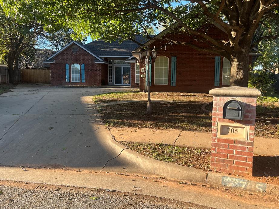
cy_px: 104
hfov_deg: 61.6
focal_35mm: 29
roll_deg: -0.5
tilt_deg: -6.6
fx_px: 234
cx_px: 150
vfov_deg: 48.2
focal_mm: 5.1
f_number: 1.6
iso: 50
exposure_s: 1/705
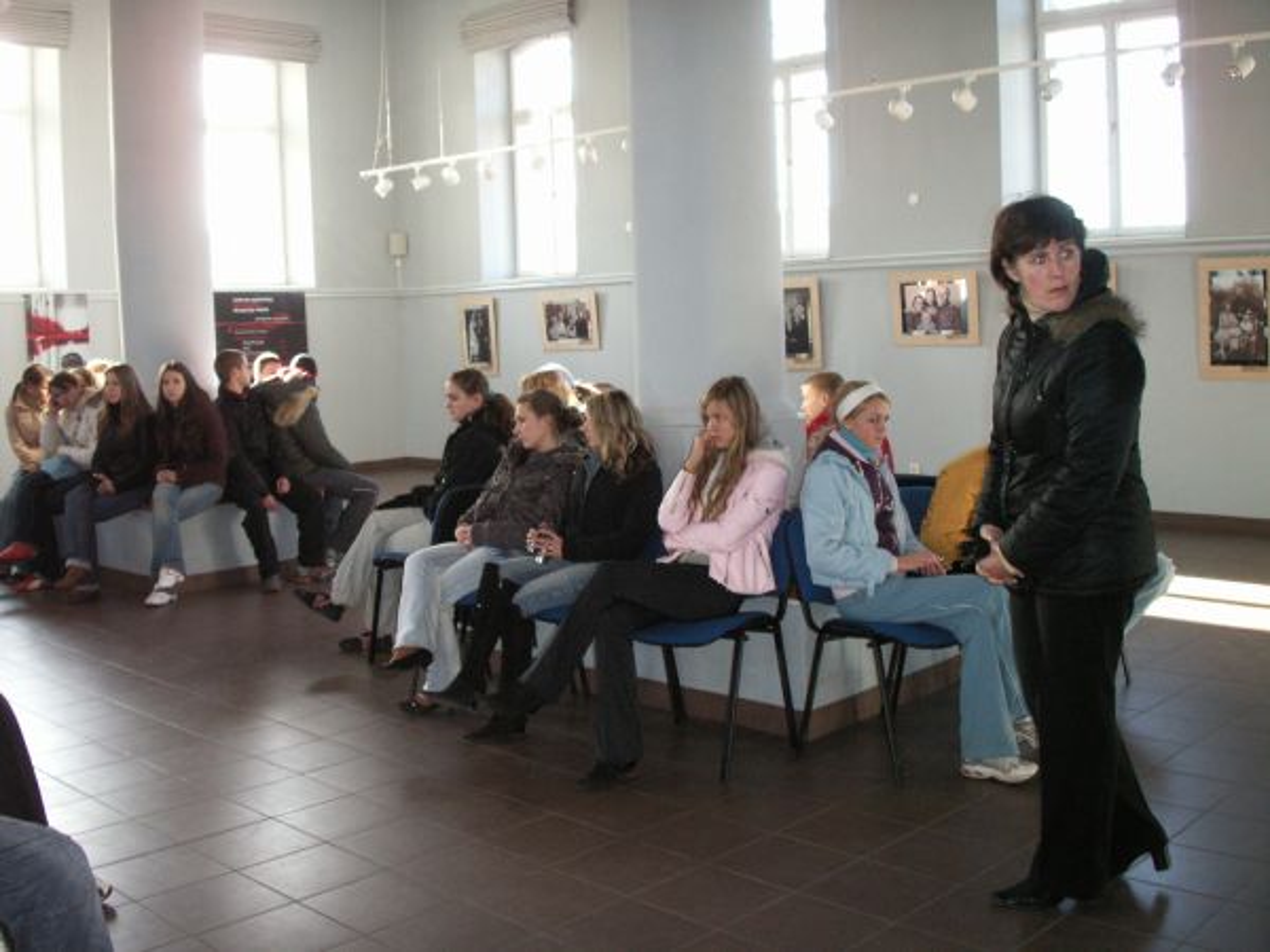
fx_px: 1357
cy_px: 476
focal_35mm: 37
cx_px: 635
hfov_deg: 50.1
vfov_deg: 38.7
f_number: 3.5
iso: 160
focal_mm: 7.7
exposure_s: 1/40
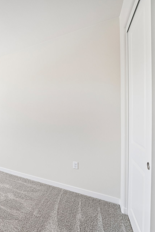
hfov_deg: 55.1
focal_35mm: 19
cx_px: 12
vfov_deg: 86.9
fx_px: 123
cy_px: 117
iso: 250
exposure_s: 1/30
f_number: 7.1
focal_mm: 12
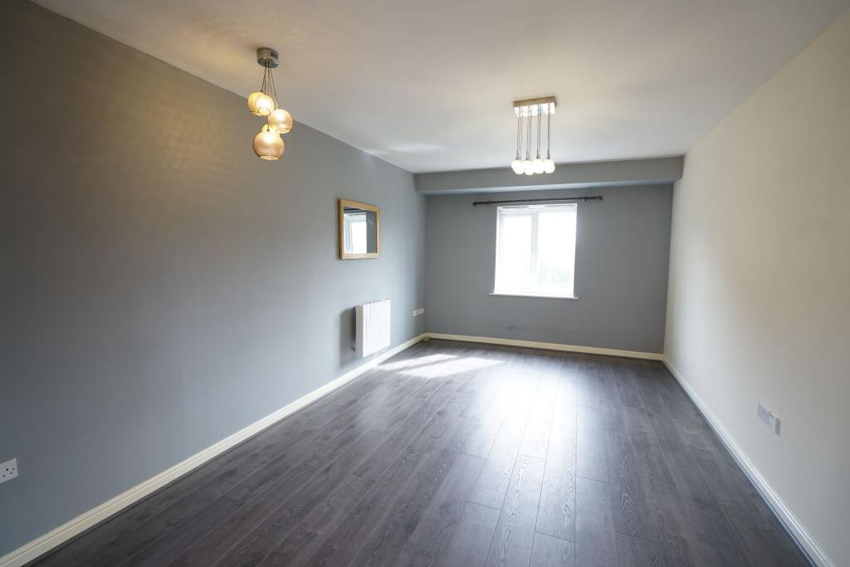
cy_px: 284
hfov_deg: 96.7
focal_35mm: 16
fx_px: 378
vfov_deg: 73.8
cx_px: 425
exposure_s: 1/50
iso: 400
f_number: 4.5
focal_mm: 16
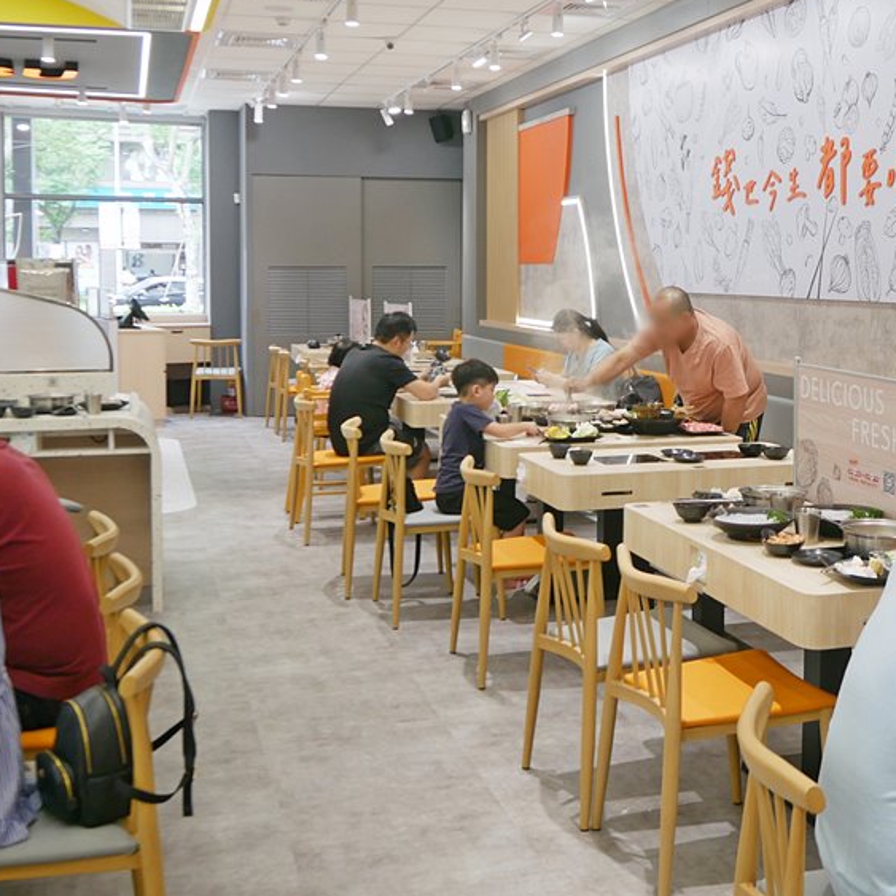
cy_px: 332
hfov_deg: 38.2
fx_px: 1289
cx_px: 544
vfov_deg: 38.1
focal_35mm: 44
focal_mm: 14
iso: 250
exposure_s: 1/60
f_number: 3.5
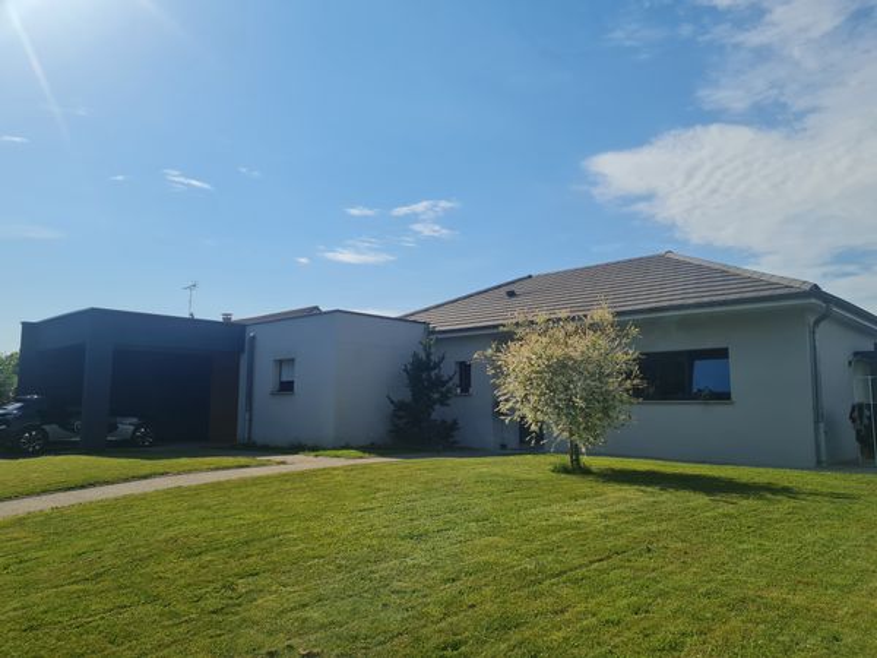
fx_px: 659
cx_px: 438
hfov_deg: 67.3
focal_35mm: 26
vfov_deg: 53.1
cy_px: 329
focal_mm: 5.4
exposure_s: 1/4992
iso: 50
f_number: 1.8
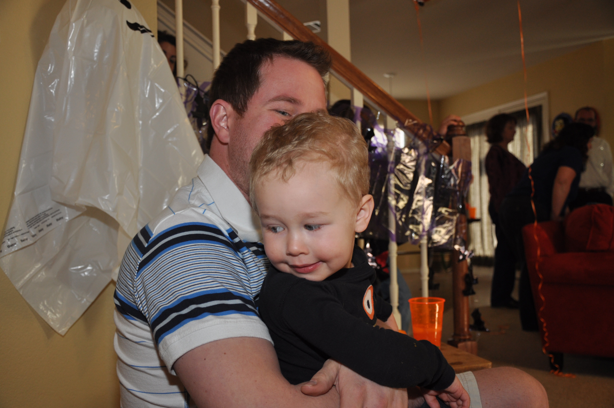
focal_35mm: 36
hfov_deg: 53.2
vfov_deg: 36.8
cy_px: 204
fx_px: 613
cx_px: 307
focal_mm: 24
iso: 320
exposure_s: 1/60
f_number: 4
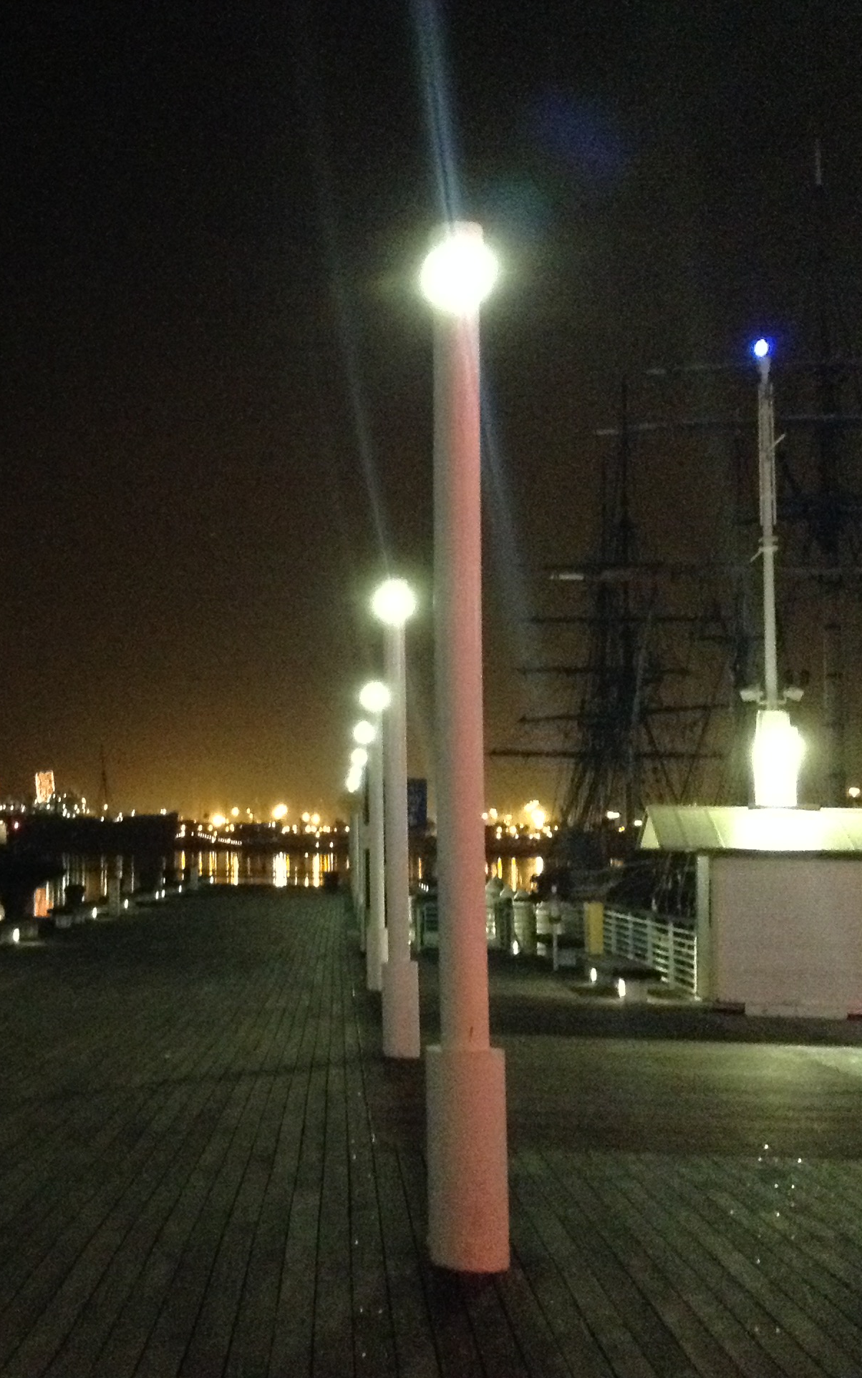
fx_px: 1766
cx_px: 84
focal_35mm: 47
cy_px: 688
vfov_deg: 42.6
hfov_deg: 26.5
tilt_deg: +4.3
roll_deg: -1.2
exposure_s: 1/15
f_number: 2.4
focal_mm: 3.3
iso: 500
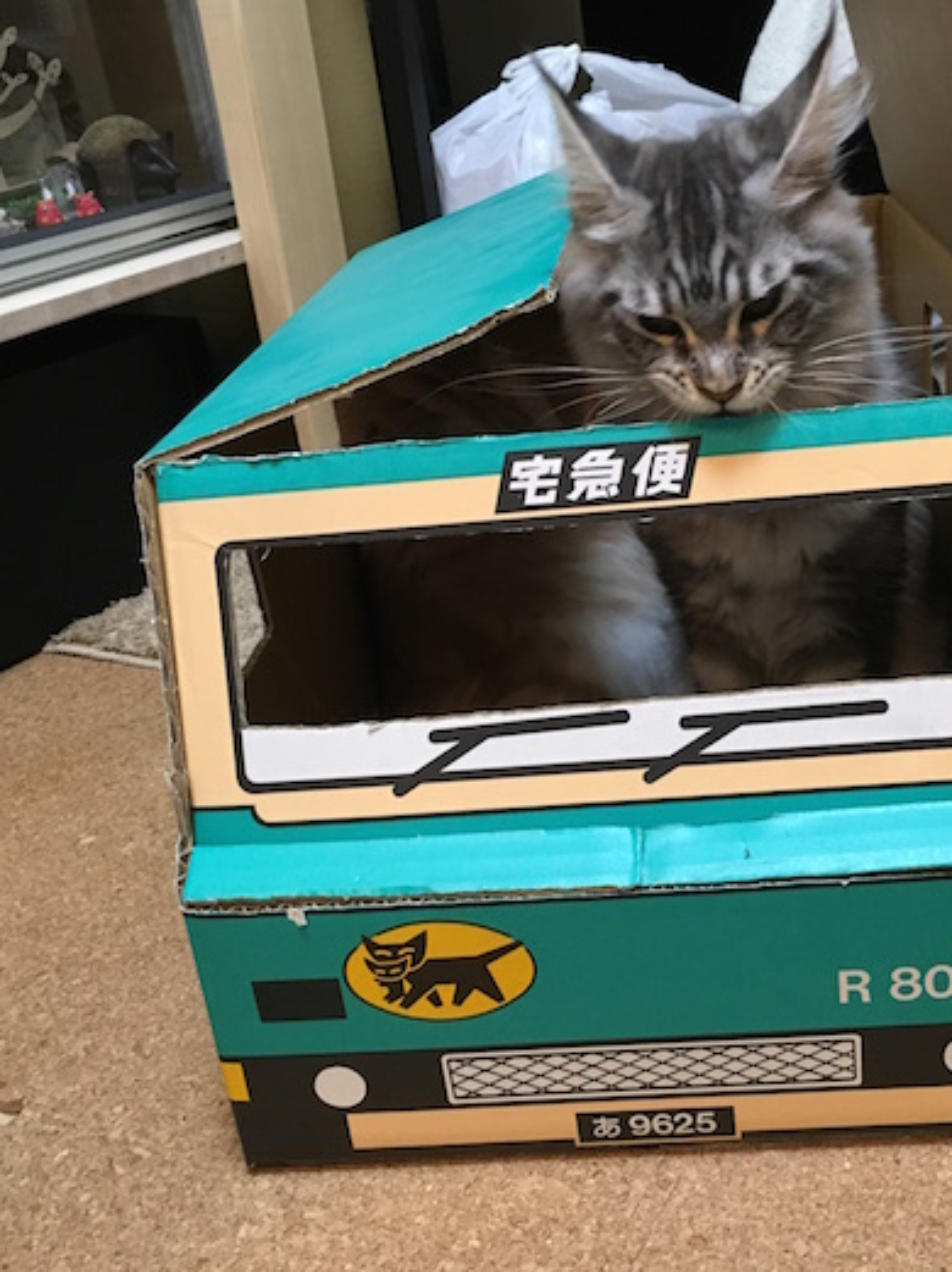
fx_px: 1432
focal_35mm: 39
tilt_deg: -23.5
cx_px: 600
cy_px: 638
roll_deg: +5.7
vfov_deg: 47.9
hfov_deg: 36.5
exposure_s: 1/30
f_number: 2.2
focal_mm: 4.15
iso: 160
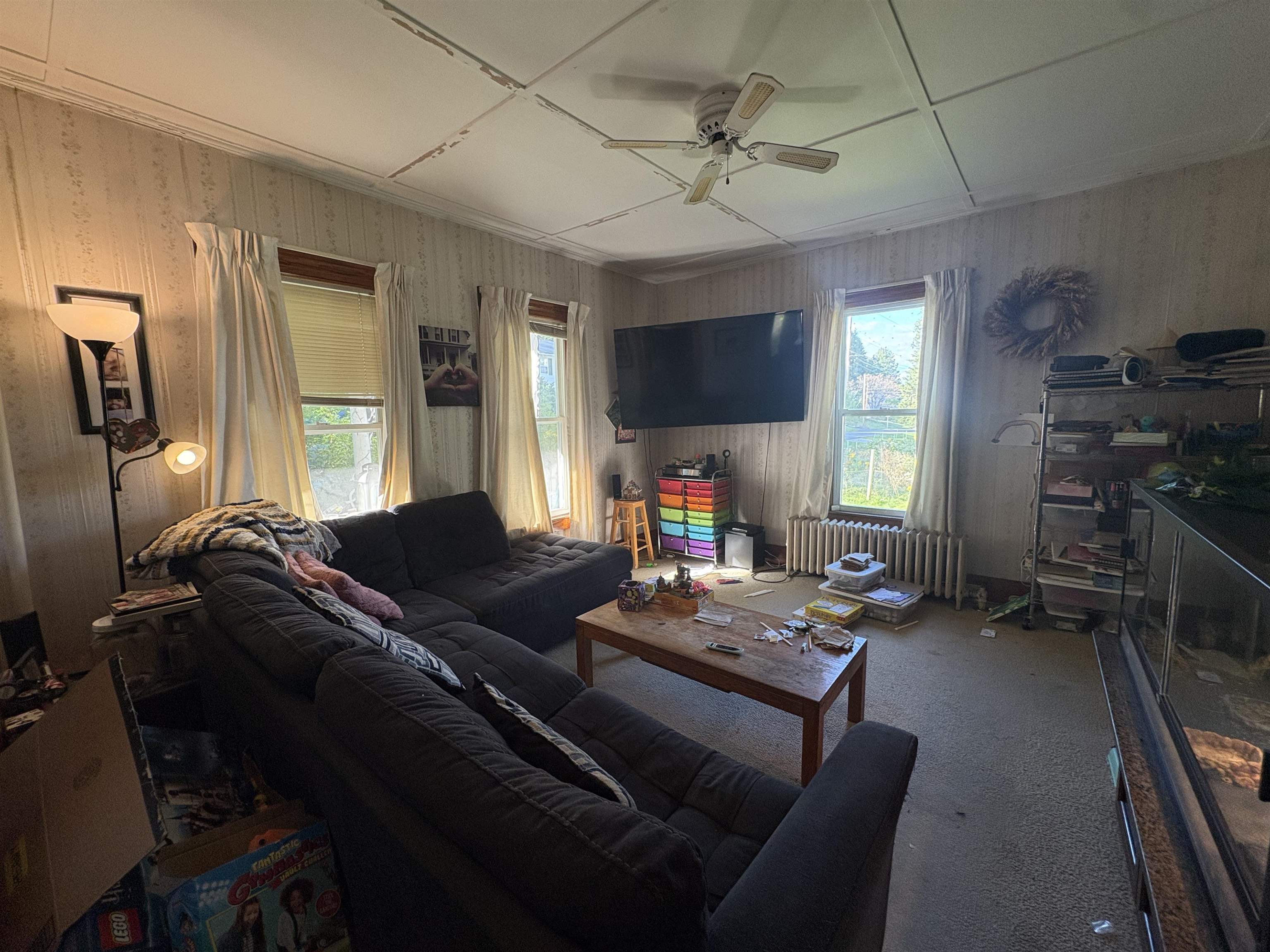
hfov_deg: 102.1
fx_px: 514
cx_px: 635
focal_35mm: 14
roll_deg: +1.2
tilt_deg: -7.1
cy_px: 476
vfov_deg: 85.7
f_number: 2.2
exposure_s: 1/100
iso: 250
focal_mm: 2.22
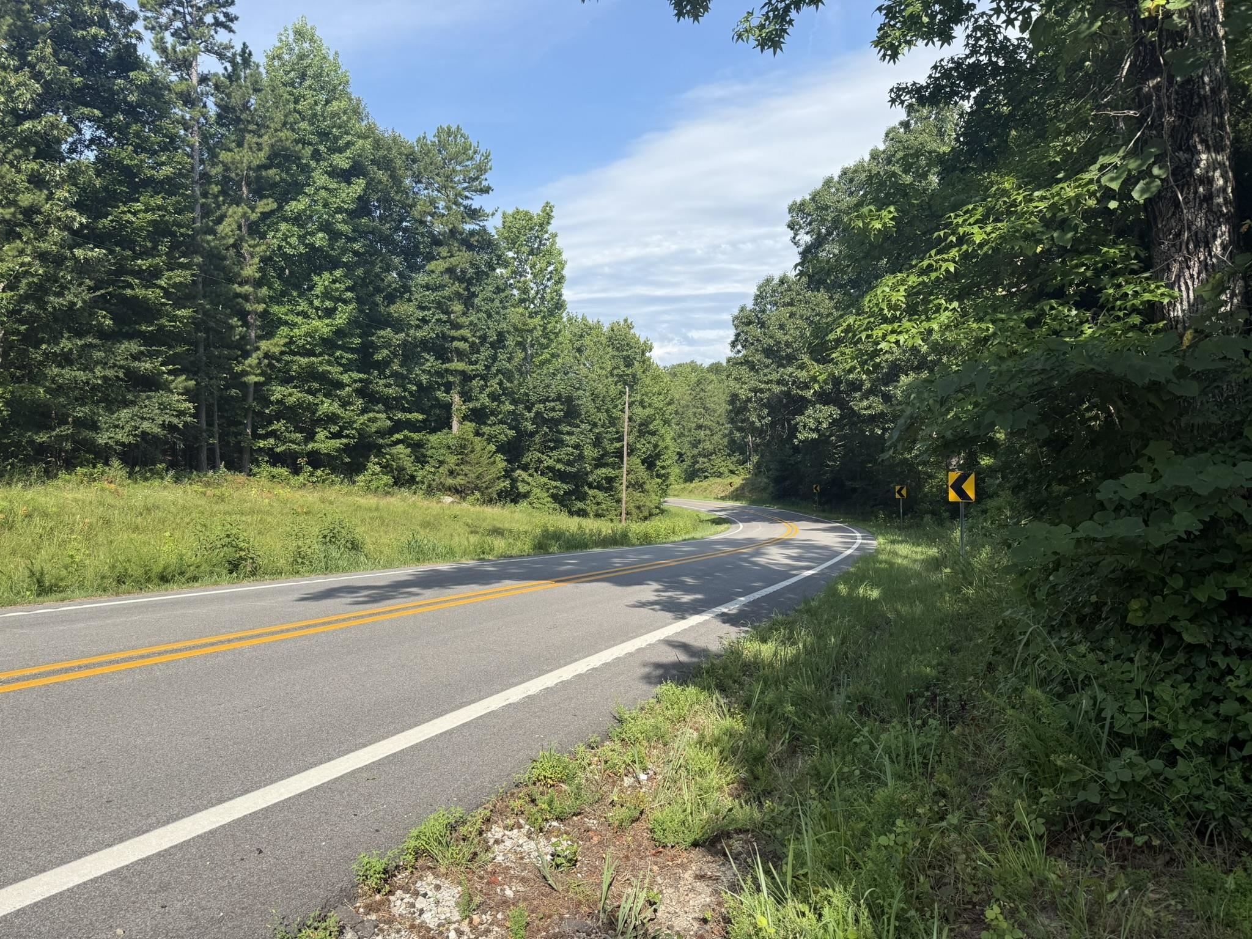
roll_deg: +0.6
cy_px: 470
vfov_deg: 56.8
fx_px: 868
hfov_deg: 71.6
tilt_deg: -1.4
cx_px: 626
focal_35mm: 24
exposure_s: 1/2525
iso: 80
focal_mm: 6.76
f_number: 1.78
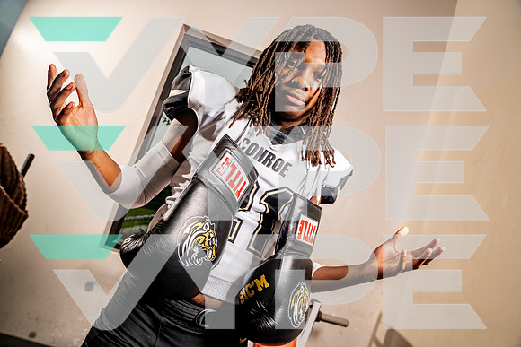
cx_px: 260
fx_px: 376
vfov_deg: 49.6
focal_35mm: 26
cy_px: 174
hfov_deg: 69.4
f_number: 5.6
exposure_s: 1/320
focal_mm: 26
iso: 100
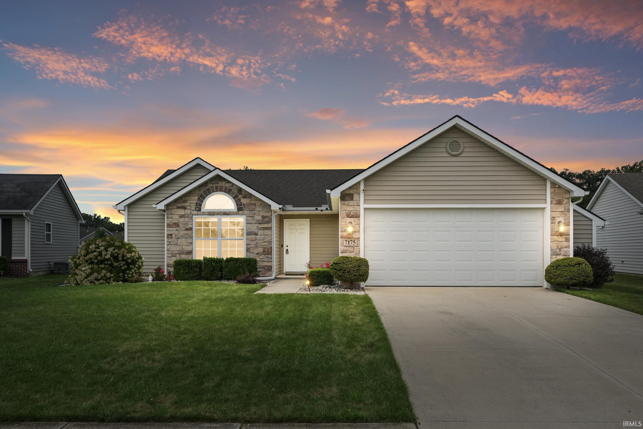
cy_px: 214
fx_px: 522
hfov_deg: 63.2
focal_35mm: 29
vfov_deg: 44.6
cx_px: 322
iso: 800
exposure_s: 1/4000
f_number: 5.6
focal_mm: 19.5
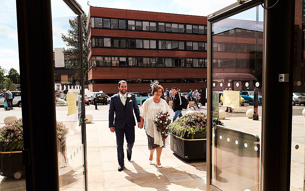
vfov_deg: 46.0
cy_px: 102
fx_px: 225
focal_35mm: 27
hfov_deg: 68.4
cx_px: 156
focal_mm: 16
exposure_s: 1/2000
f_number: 3.2
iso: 250
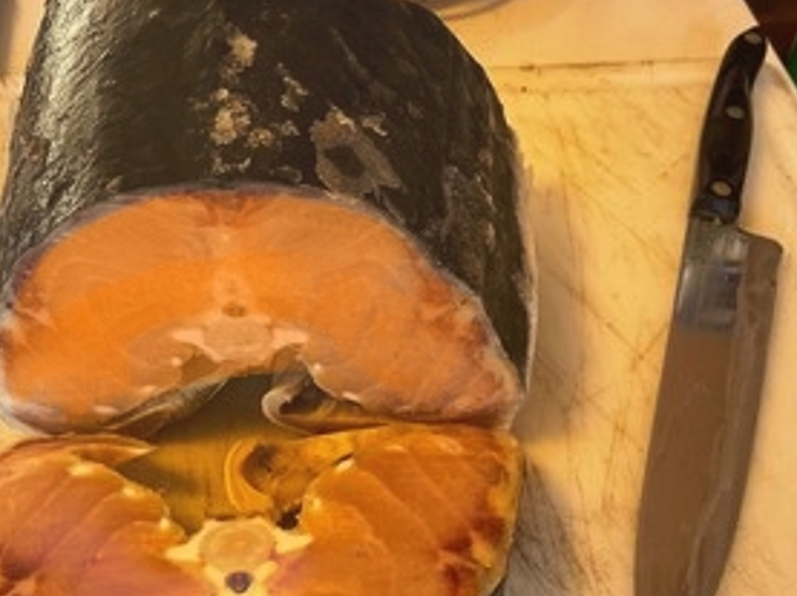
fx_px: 1081
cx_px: 316
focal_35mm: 47
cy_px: 347
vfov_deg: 30.8
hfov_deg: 40.3
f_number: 1.6
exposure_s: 1/121
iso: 100
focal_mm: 5.1
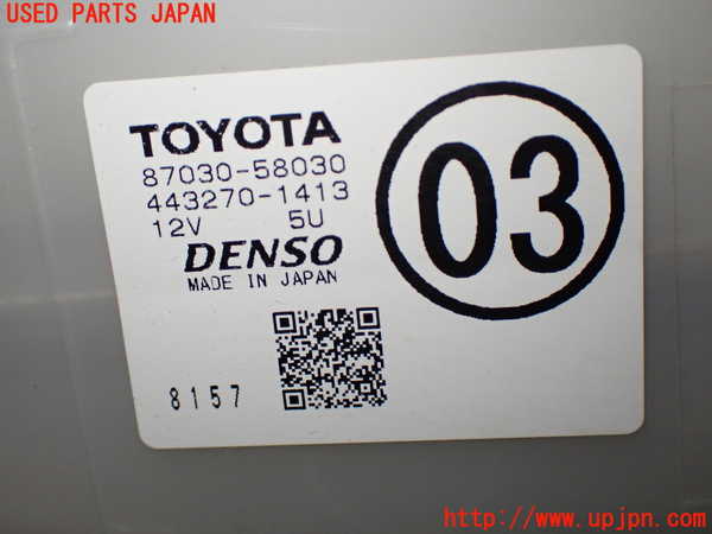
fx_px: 1028
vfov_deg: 29.1
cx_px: 356
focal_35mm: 50
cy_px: 267
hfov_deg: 38.2
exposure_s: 1/200
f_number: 3.2
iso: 400
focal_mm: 9.01
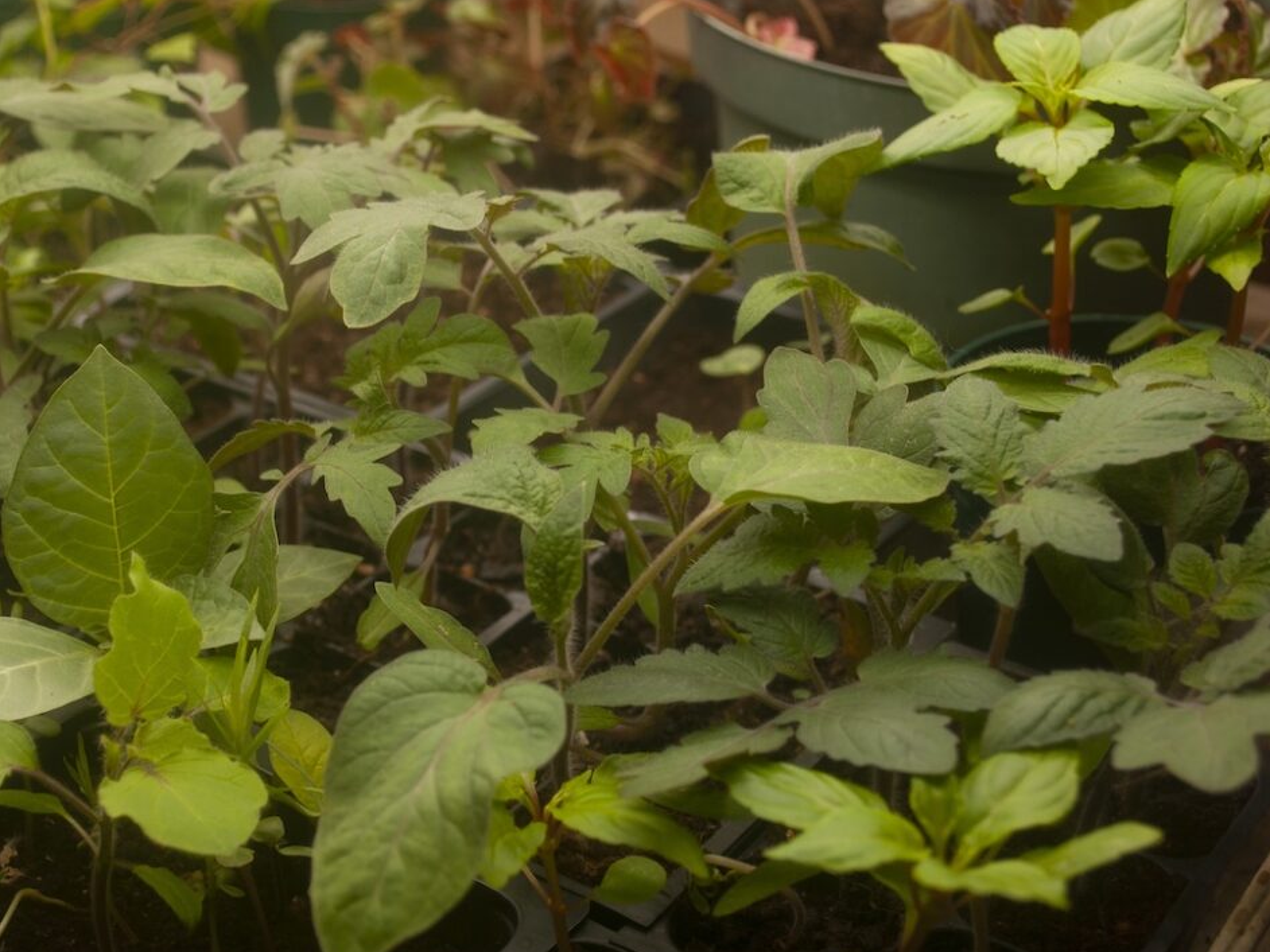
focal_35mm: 63
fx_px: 2296
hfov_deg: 30.8
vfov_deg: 23.4
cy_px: 455
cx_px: 485
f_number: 5.6
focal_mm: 35
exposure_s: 1/125
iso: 250
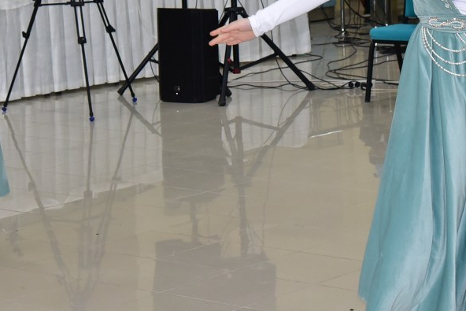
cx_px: 207
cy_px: -62
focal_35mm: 133
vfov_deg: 10.2
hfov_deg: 15.4
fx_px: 1722
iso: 2000
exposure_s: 1/200
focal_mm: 50
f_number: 5
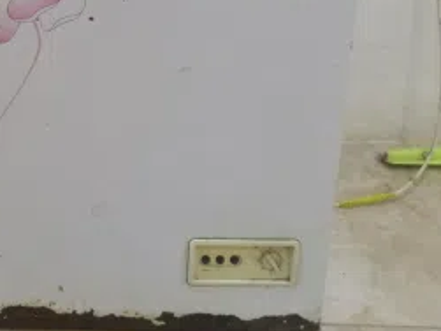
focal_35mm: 79
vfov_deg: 18.1
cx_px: -47
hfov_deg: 23.2
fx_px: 1006
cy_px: -18
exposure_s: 1/33.3
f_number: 1.8
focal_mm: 5.3
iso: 125
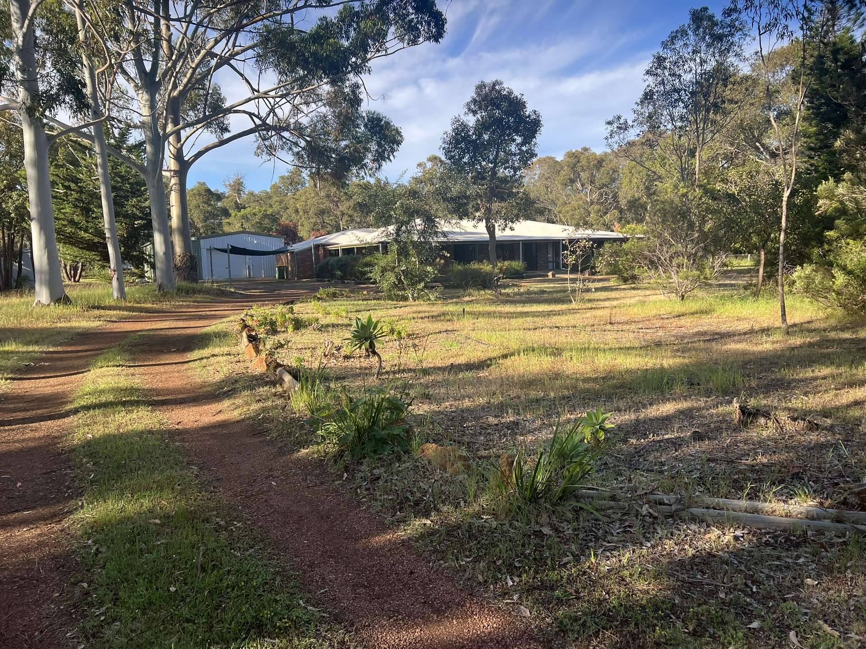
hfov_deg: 67.3
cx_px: 433
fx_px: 650
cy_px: 324
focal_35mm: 26
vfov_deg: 53.1
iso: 50
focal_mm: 5.7
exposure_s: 1/1019
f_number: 1.5
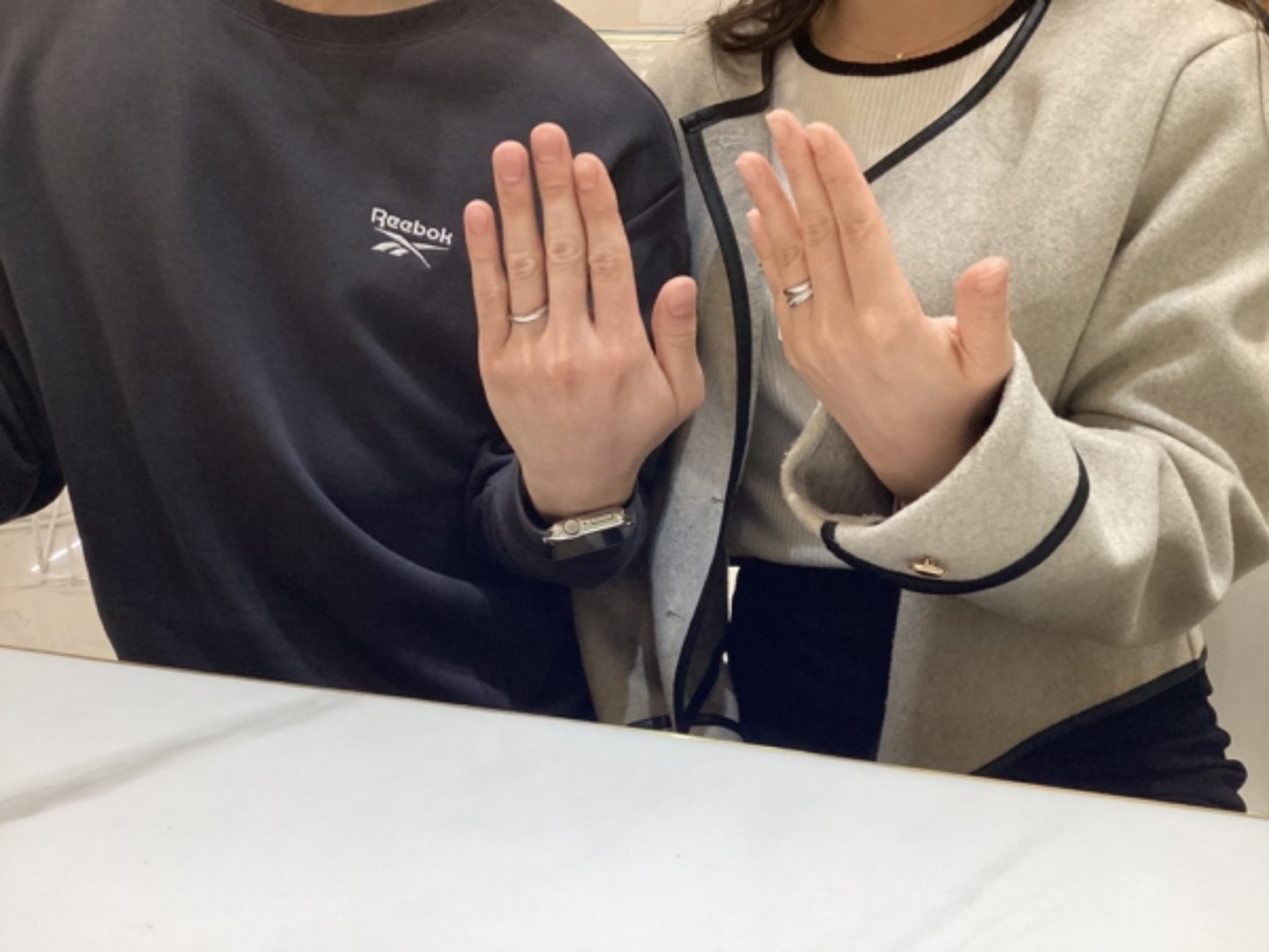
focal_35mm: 31
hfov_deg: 58.4
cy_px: 476
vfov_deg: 45.4
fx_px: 1136
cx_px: 634
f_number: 2.4
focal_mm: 3.3
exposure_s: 1/120
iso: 64
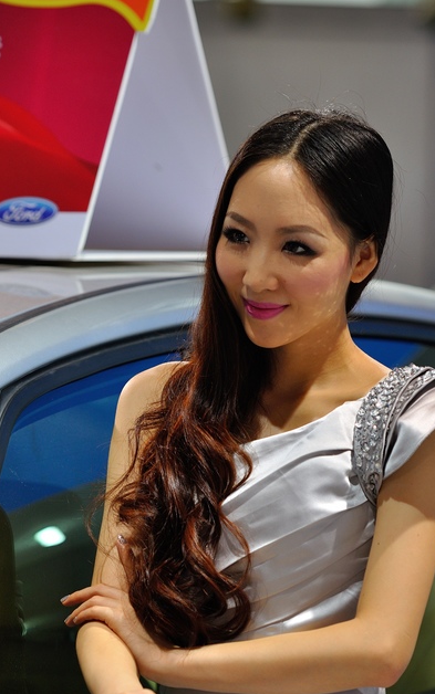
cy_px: 406
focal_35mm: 238
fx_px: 4503
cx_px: 252
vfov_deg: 8.8
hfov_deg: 5.5
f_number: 2.8
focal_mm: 125
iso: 250
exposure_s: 1/250
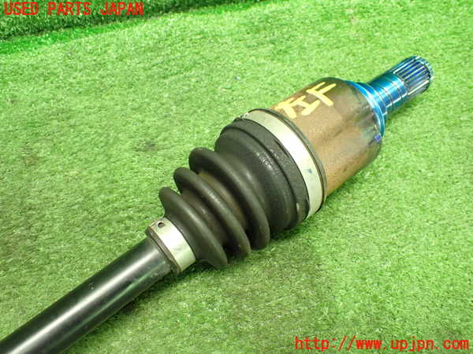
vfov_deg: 46.8
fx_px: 410
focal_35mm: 30
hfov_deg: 60.0
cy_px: 177
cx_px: 236
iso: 800
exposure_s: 1/50
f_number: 2.3
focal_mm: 5.4
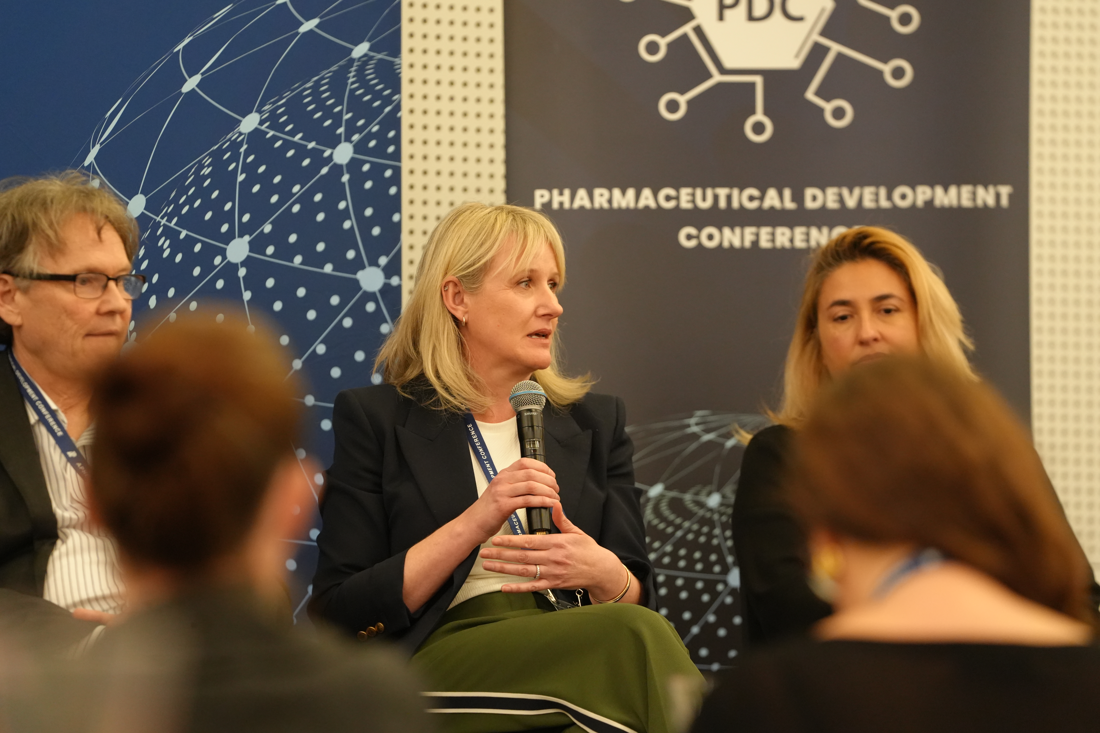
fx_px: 6111
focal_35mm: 200
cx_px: 550
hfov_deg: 10.3
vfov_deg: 6.9
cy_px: 366
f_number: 4
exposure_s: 1/200
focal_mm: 200
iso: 5000
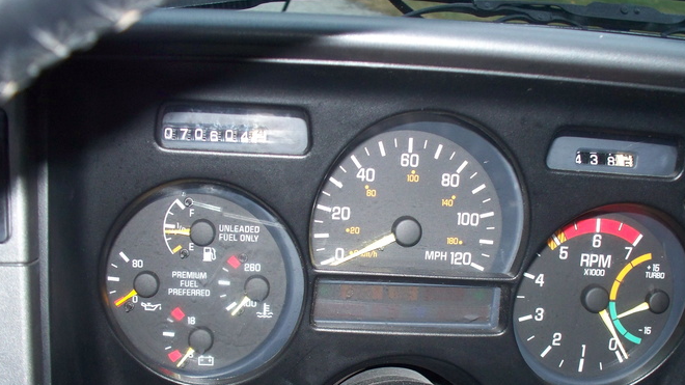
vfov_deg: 25.2
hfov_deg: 43.6
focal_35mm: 47
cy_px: 280
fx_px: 854
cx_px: 400
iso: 200
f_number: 2.8
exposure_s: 1/30
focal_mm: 7.54
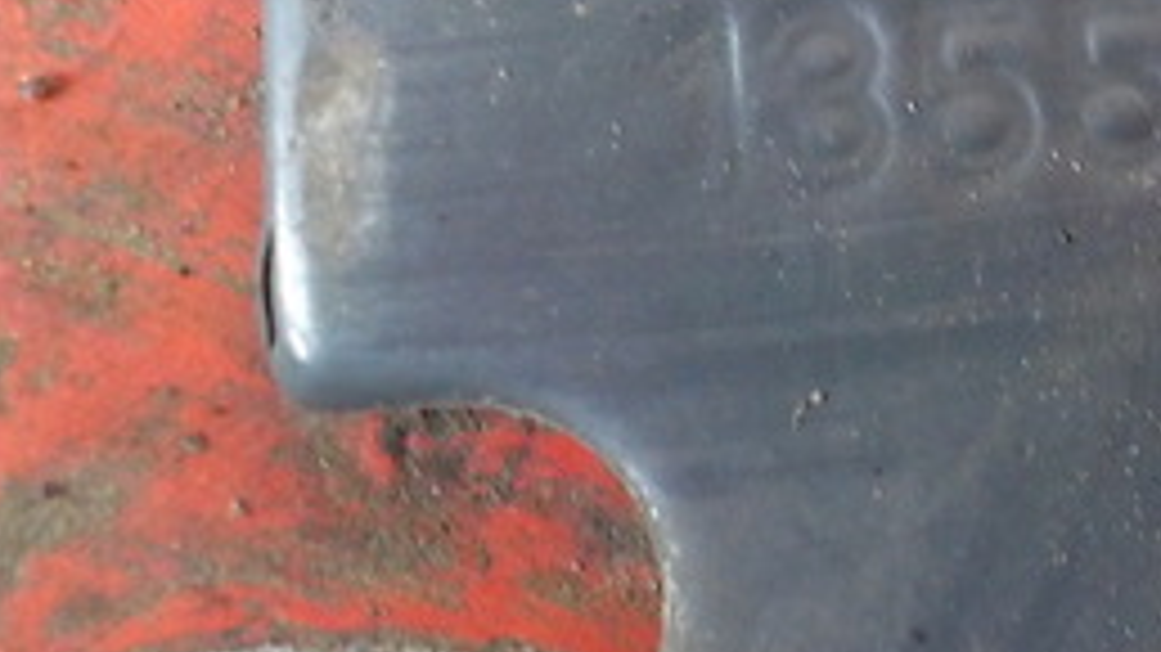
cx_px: 1170
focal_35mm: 81
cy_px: -31
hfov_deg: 24.9
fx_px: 2493
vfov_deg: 14.6
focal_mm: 4.1
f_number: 3.3
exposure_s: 1/20
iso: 400
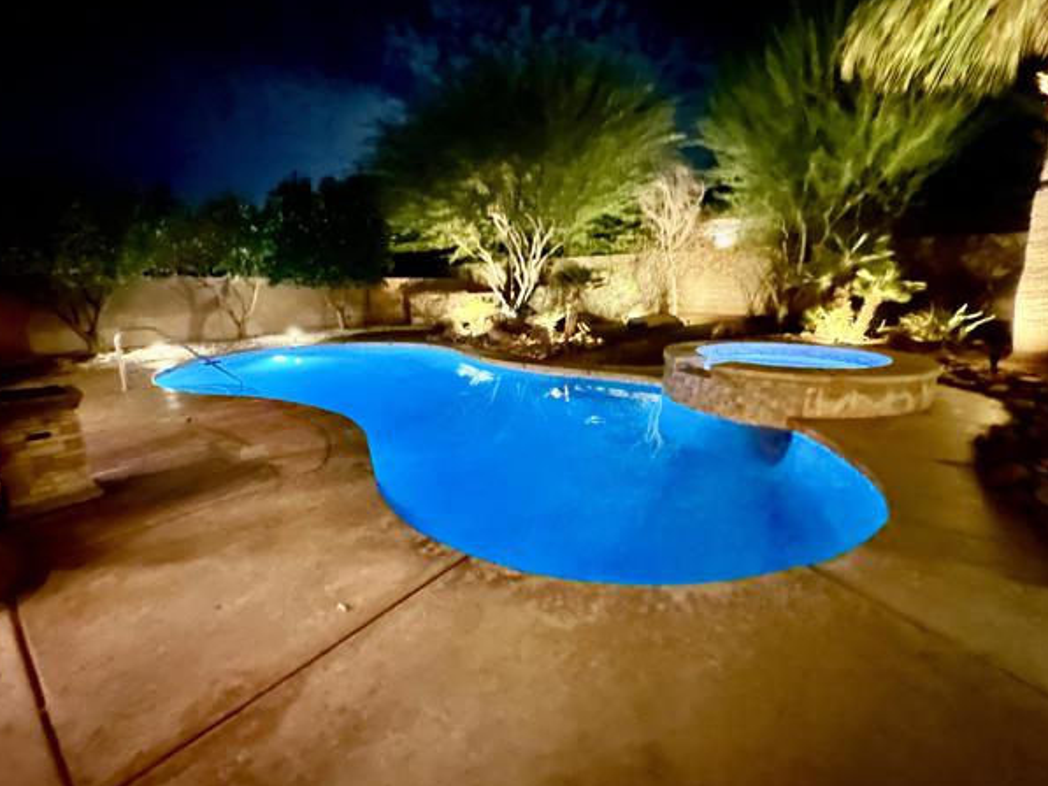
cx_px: 507
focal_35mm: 15
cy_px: 402
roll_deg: +0.7
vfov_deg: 81.8
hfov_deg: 98.1
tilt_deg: -15.4
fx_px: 454
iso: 2500
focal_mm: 2.22
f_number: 2.2
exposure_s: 1/8
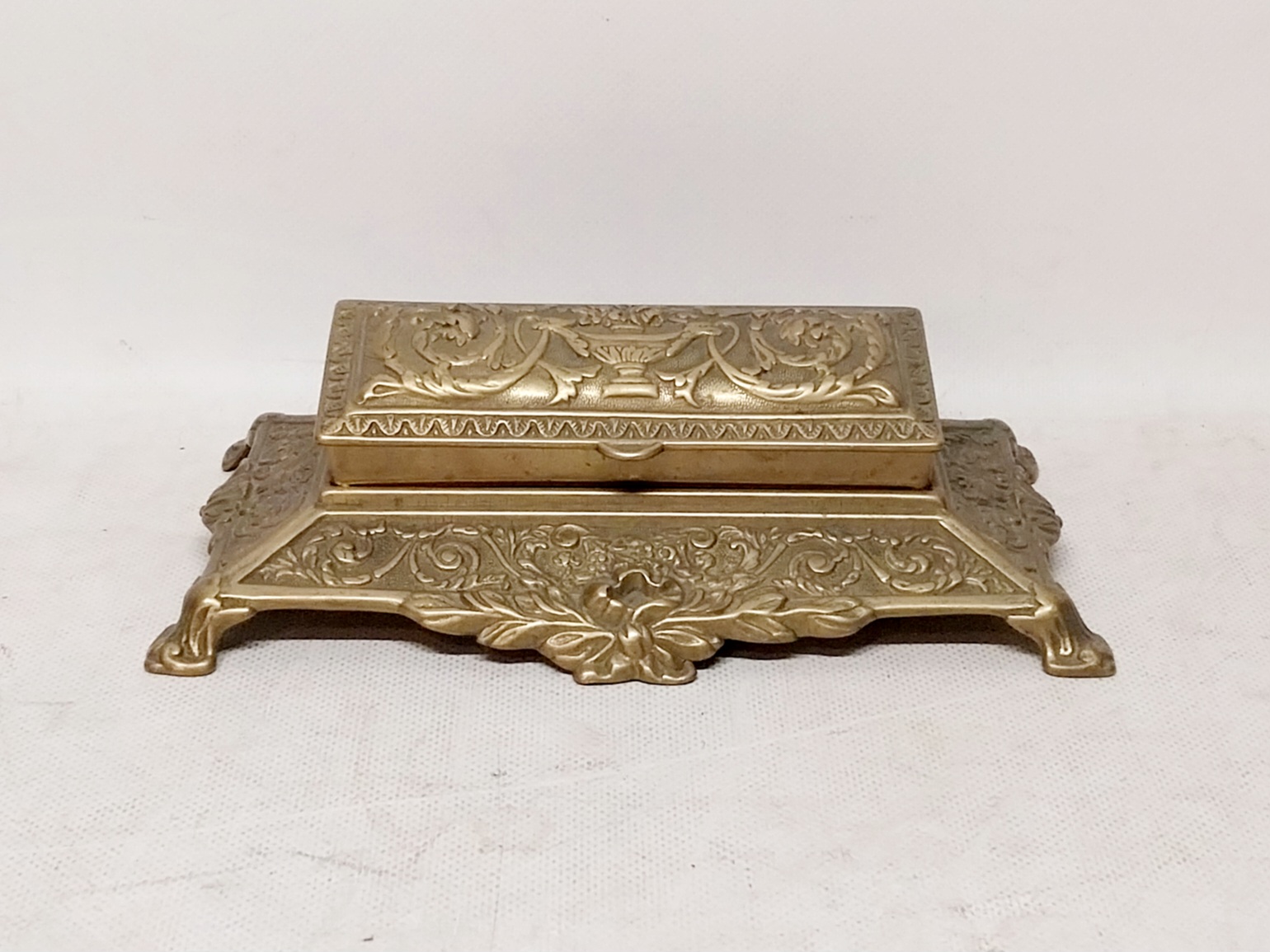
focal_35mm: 26
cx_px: 635
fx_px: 954
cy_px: 476
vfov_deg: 53.1
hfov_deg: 67.3
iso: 80
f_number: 1.8
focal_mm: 4
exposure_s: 1/50
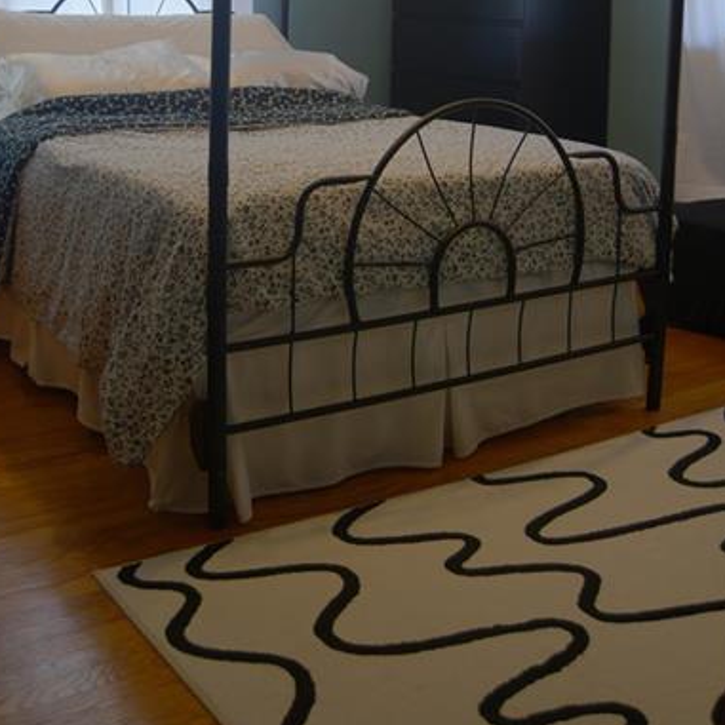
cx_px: 310
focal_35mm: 48
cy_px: 103
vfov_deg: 33.8
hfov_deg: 35.3
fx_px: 1137
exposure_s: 1/25
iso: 100
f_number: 3.5
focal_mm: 28
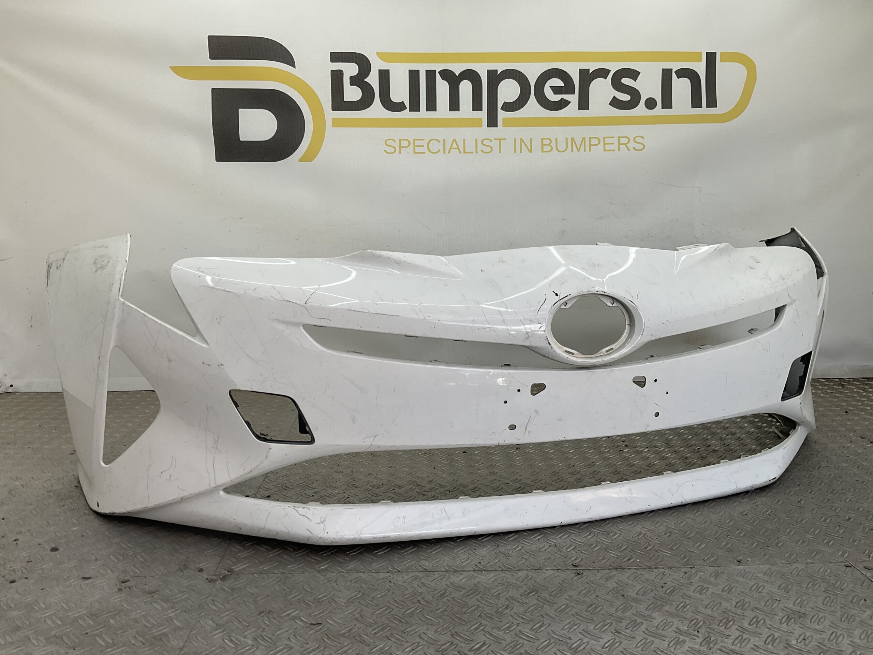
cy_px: 328
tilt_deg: -8.7
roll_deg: -0.6
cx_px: 436
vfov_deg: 48.2
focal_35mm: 29
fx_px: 731
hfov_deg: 61.7
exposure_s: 1/251
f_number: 1.8
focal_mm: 3
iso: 16
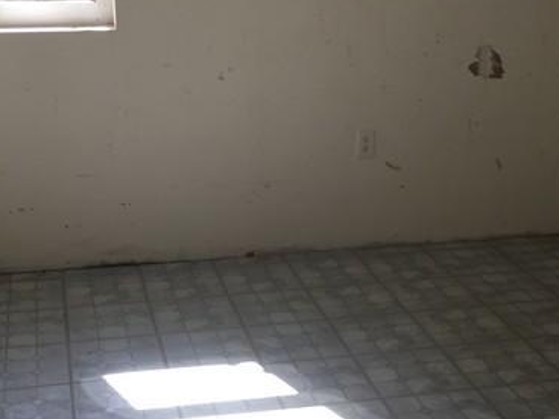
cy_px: 173
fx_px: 1017
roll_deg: -0.9
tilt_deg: -13.6
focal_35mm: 63
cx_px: 264
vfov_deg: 23.3
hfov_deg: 30.7
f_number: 2.2
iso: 40
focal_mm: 4.15
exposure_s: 1/120
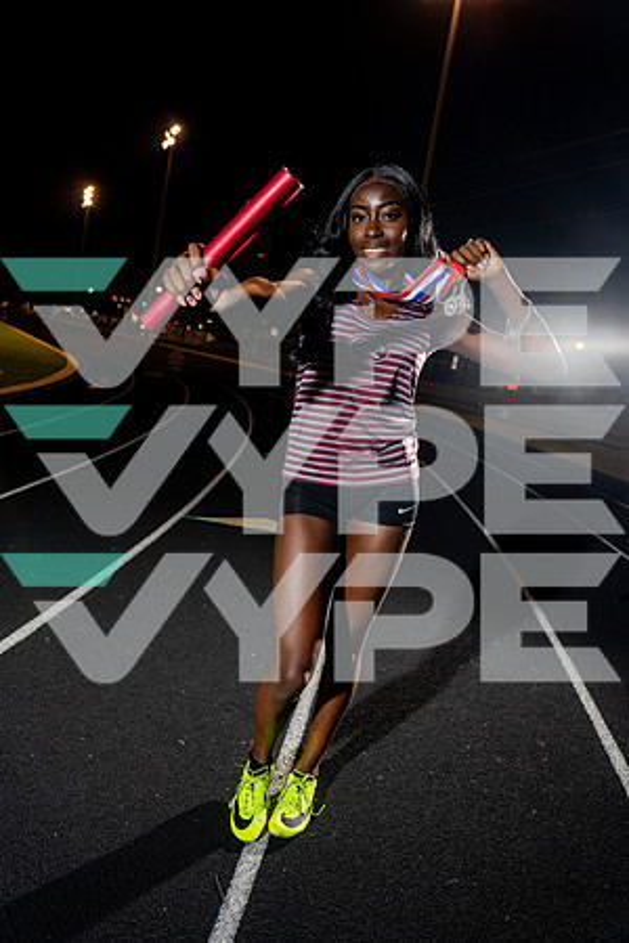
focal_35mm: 27
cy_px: 472
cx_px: 314
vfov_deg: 67.4
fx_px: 708
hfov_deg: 47.9
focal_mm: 27
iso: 800
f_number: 4
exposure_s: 1/200
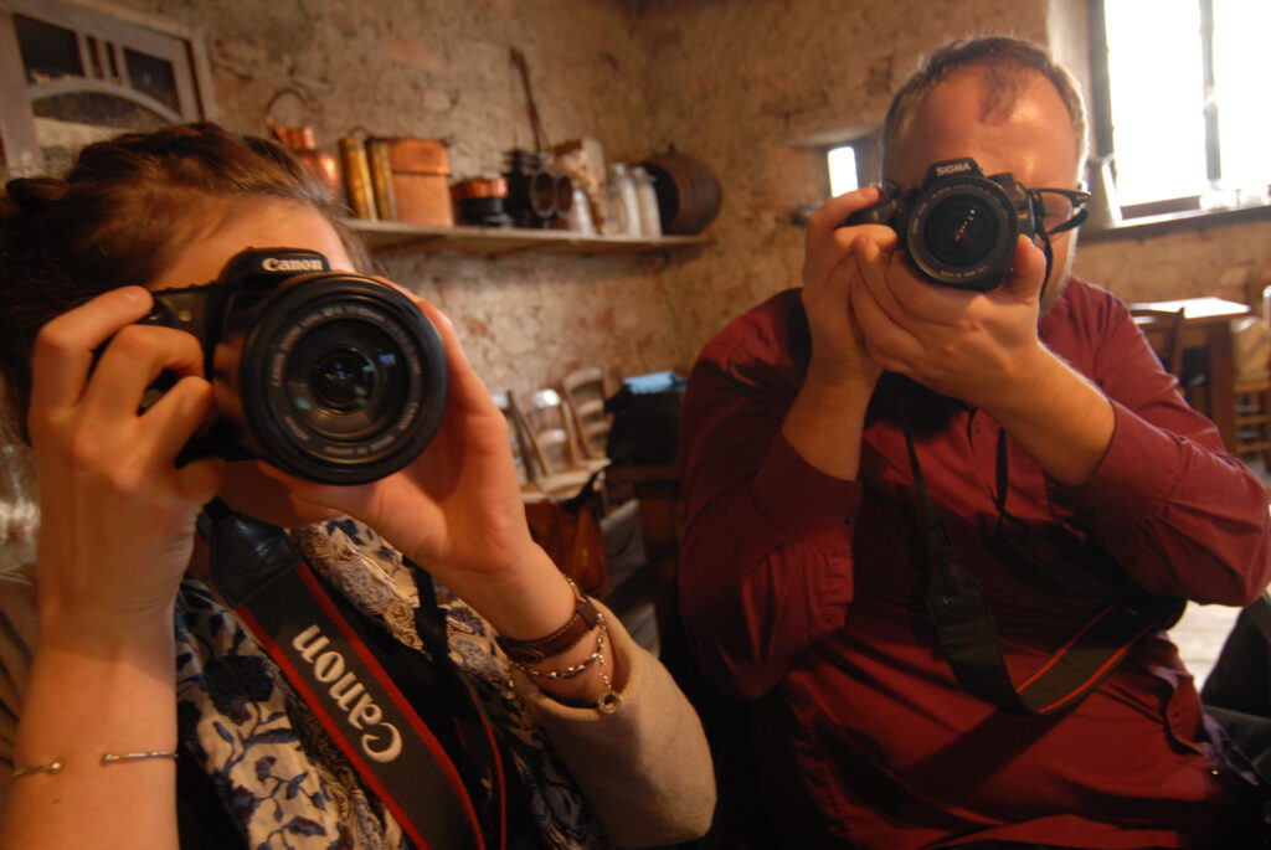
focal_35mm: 26
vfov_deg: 50.5
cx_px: 636
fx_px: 901
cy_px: 425
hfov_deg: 70.4
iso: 400
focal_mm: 17
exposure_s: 1/6
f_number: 4
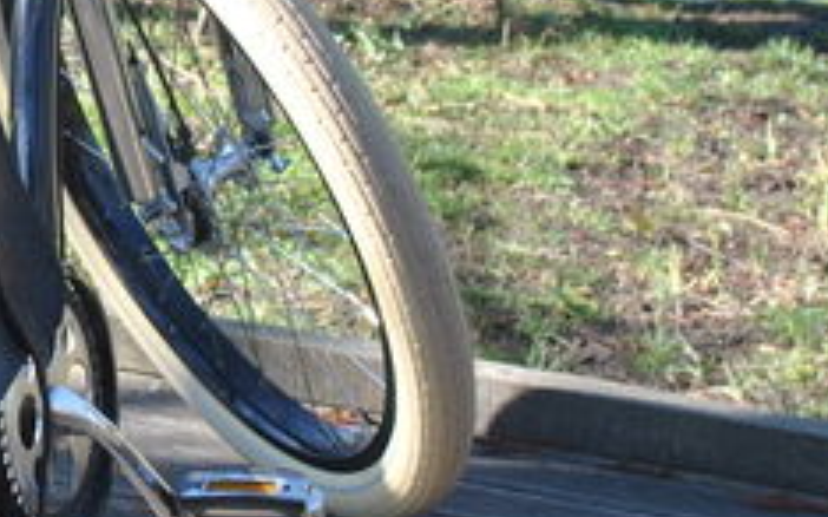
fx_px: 3834
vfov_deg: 7.7
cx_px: -180
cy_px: 27
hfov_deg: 12.0
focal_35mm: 170
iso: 100
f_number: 5.6
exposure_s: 1/125
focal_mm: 26
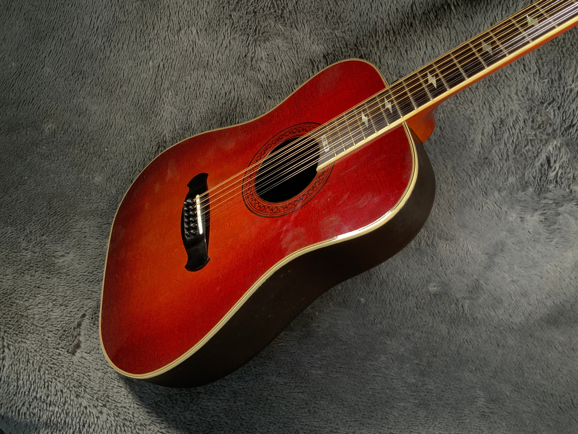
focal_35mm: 29
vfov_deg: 48.2
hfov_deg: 61.7
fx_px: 484
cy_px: 217
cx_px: 289
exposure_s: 1/104
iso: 64
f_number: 1.8
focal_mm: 3
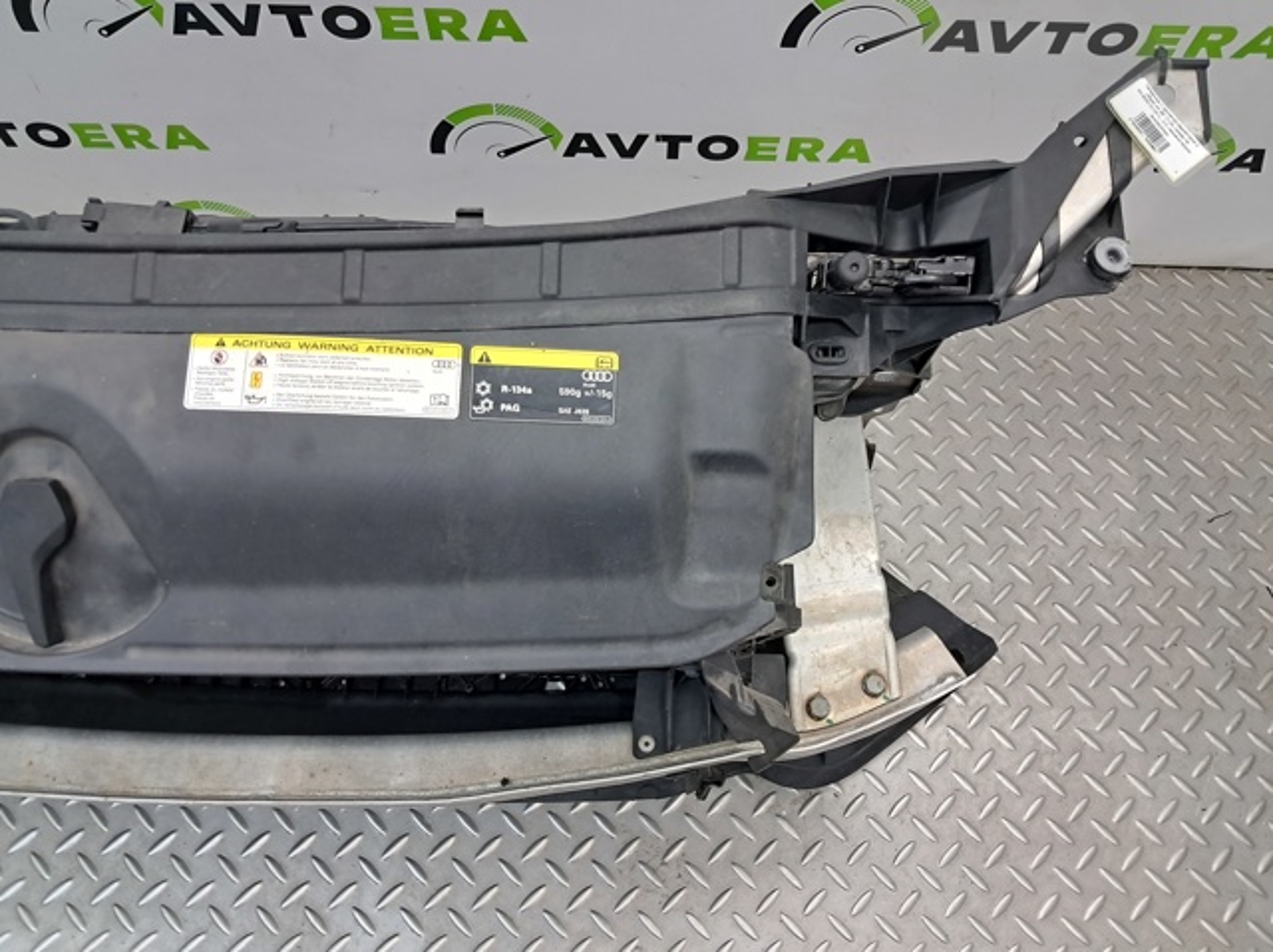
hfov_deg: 65.4
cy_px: 476
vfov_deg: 51.3
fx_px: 992
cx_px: 636
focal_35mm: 27
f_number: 1.8
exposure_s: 1/50
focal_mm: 4
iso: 125
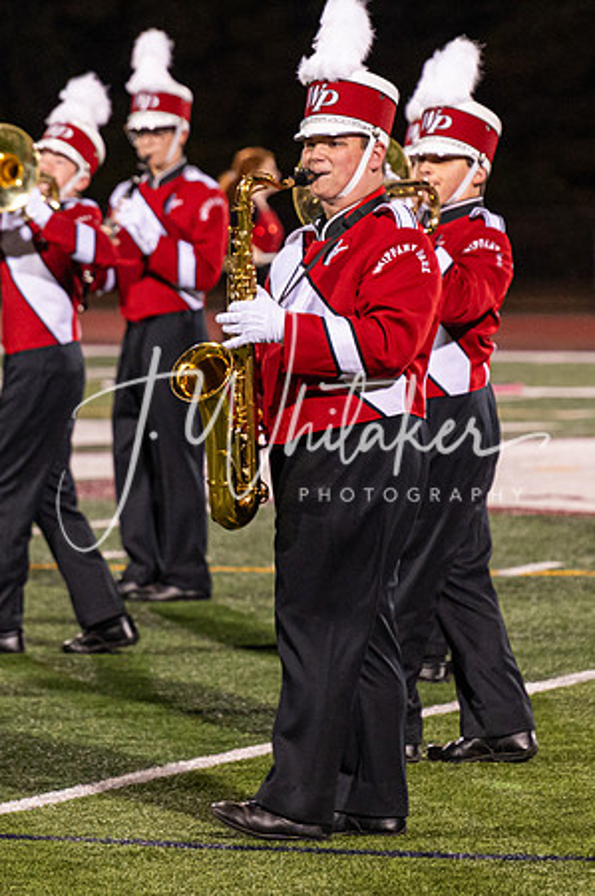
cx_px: 338
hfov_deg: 5.3
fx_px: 6450
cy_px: 572
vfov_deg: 7.9
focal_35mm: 260
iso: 3200
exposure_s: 1/200
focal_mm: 135
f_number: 4
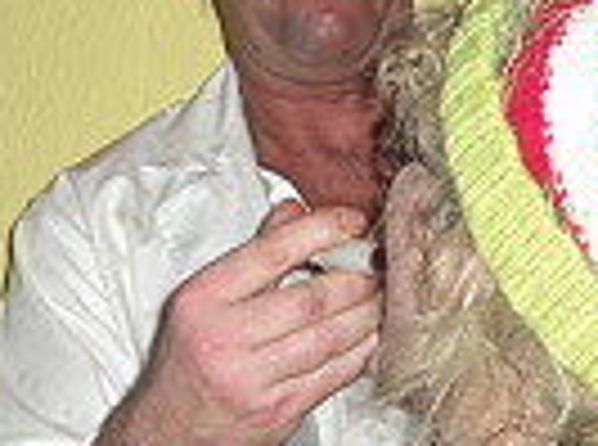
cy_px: 264
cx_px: 142
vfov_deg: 9.6
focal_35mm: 154
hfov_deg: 12.8
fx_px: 2653
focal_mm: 7.9
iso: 200
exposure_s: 1/60
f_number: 2.8
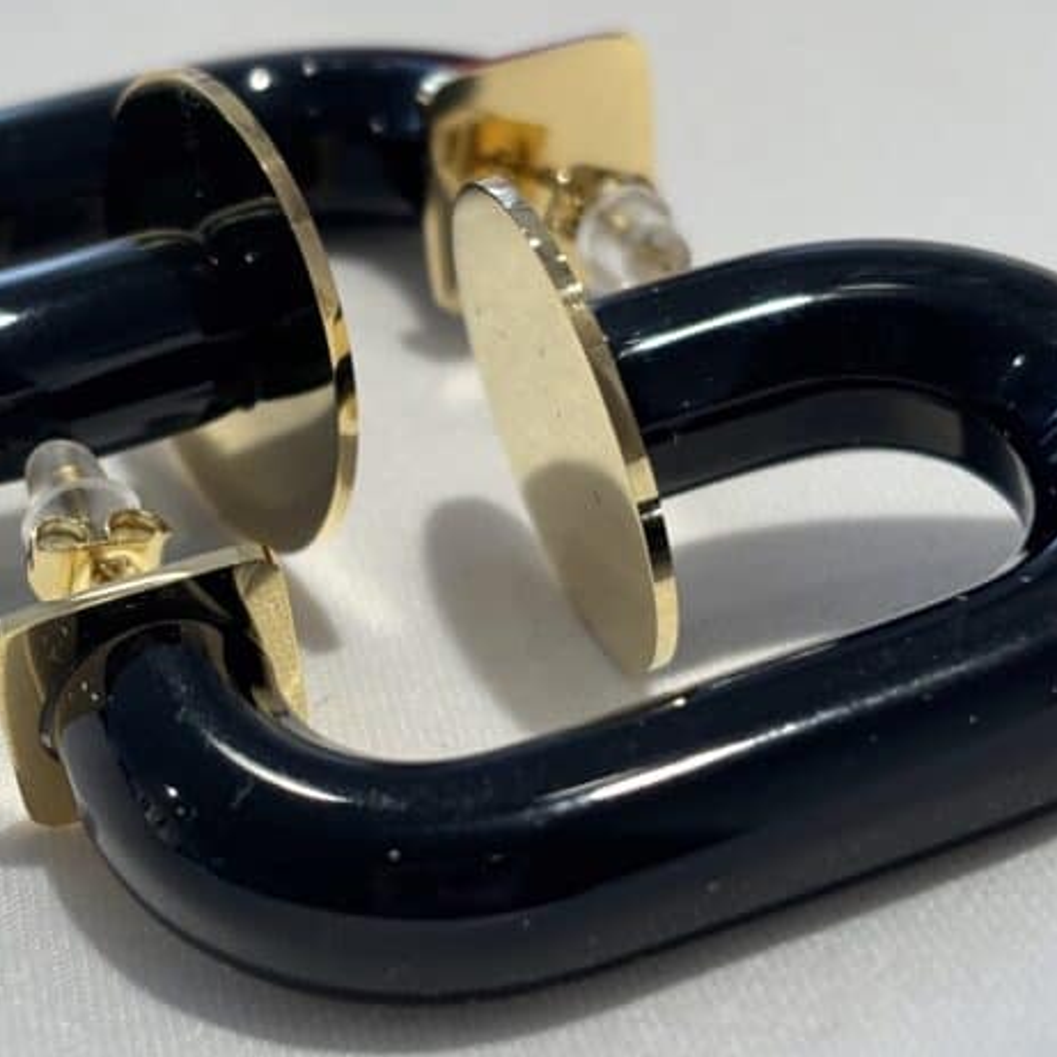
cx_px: 438
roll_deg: +4.4
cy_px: 527
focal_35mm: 102
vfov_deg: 17.1
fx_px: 3524
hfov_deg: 17.0
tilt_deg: -42.6
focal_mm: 5.96
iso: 25
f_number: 1.6
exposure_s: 1/118
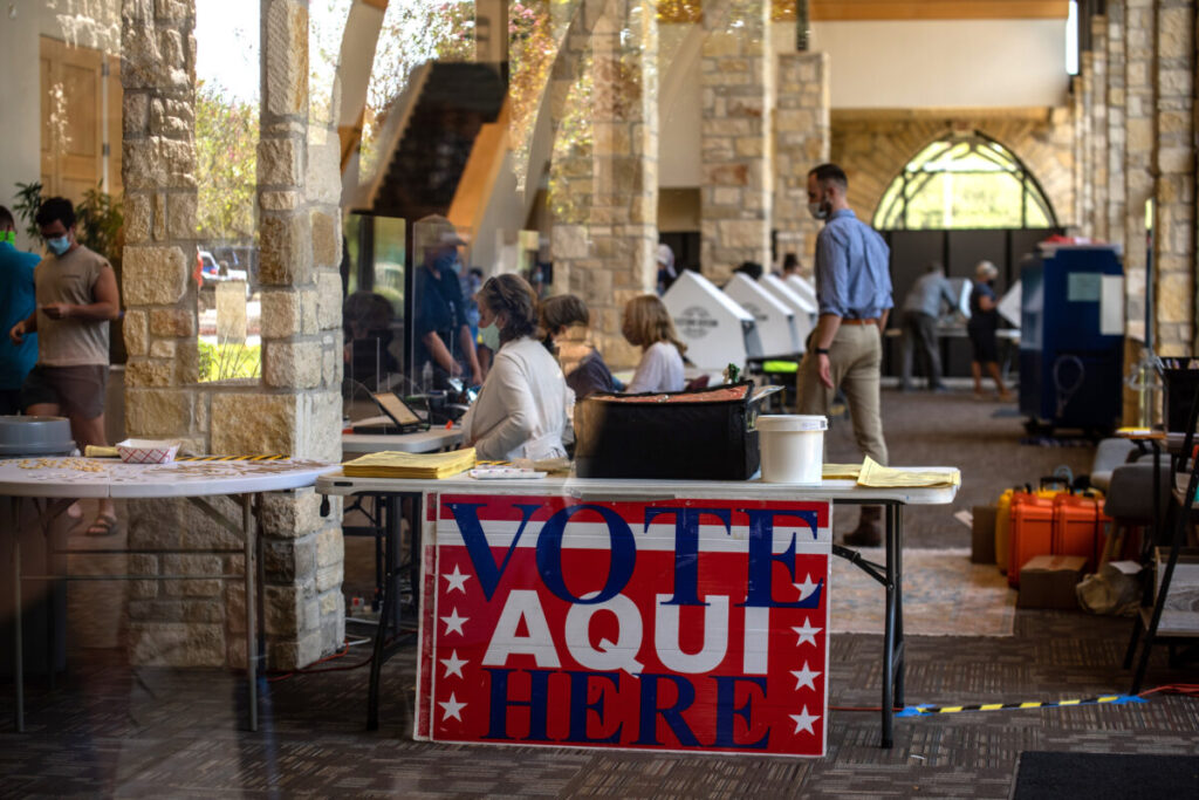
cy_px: 400
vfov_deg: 19.5
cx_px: 600
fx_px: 2332
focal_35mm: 70
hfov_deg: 28.8
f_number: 2.8
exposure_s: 1/160
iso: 125
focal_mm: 70
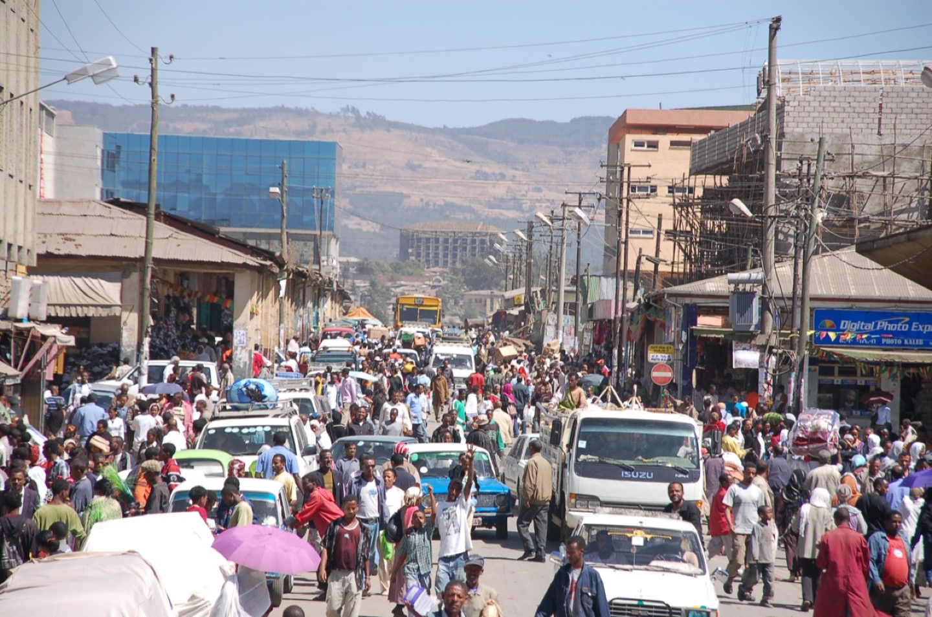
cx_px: 466
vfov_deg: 7.9
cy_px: 308
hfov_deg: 11.8
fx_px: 4496
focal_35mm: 174
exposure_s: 1/500
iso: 200
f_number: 6
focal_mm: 116
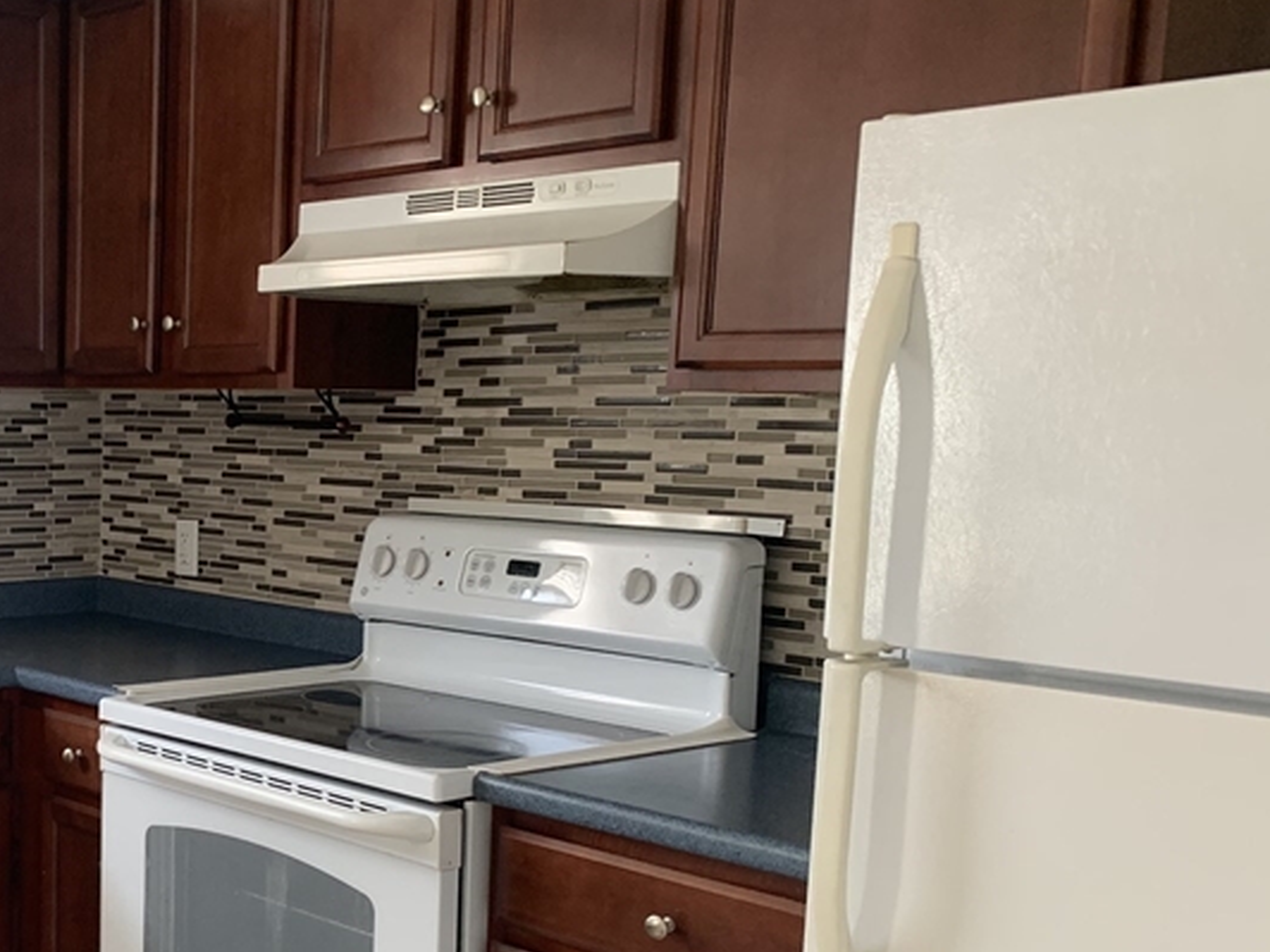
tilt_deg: -9.5
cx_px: 81
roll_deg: -0.1
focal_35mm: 50
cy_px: 694
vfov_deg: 28.7
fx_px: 1834
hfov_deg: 35.5
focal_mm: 4.25
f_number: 1.8
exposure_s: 1/60
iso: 125
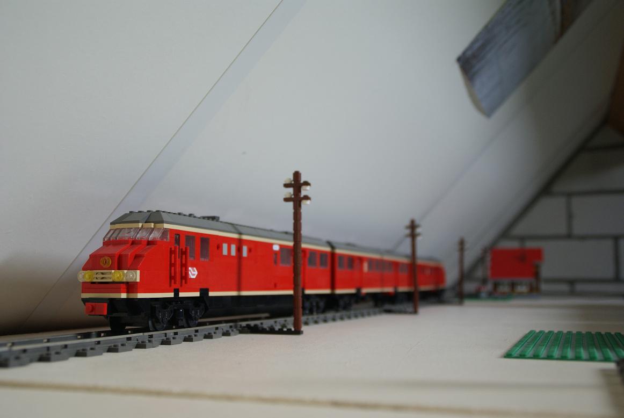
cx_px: 312
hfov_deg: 46.3
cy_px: 209
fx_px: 729
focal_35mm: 42
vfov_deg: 32.0
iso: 250
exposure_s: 1/50
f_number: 3.5
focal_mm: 28
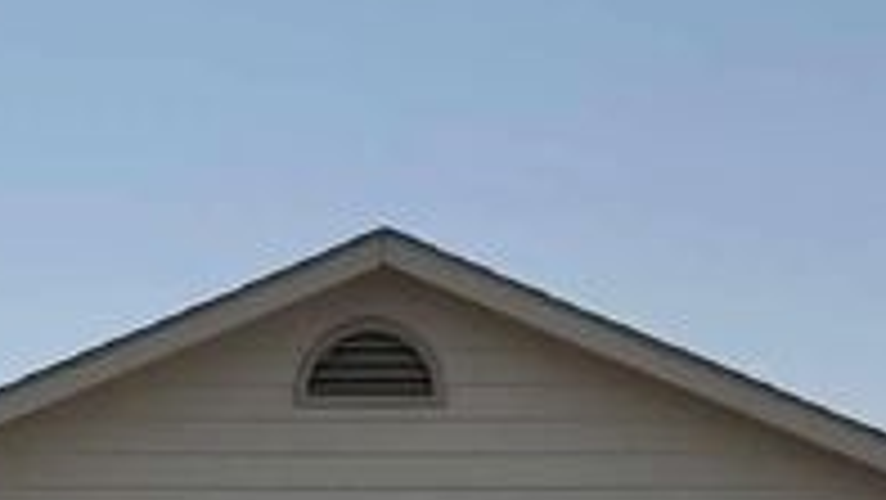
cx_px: -211
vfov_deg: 8.7
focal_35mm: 136
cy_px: 815
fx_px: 3196
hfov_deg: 15.2
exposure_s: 1/10417
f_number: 1.78
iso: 80
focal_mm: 6.76
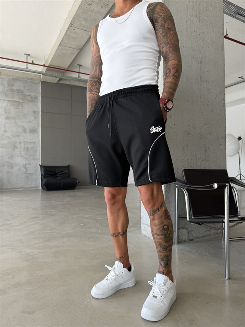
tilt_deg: +0.9
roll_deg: +1.1
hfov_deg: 56.8
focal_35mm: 24
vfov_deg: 71.6
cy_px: 164
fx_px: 226
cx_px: 122
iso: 64
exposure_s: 1/247
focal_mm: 6.76
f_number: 1.78
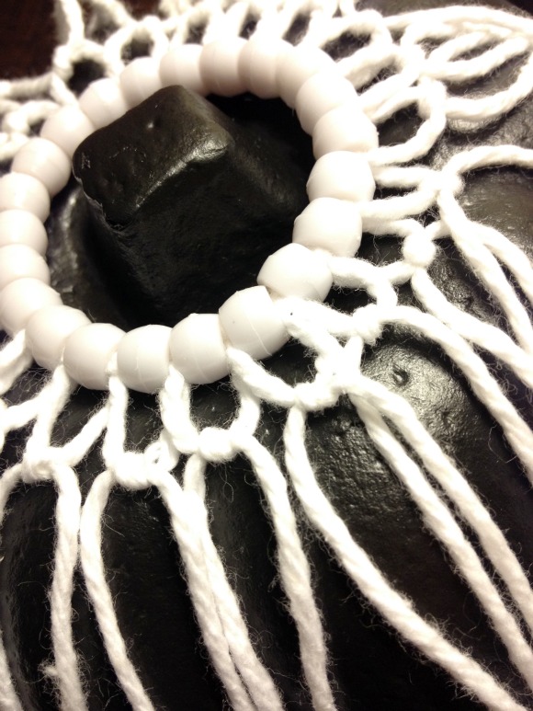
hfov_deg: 40.7
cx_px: 266
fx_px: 718
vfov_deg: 52.6
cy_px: 356
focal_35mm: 35
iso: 100
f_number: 2.4
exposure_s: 1/20
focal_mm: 4.28
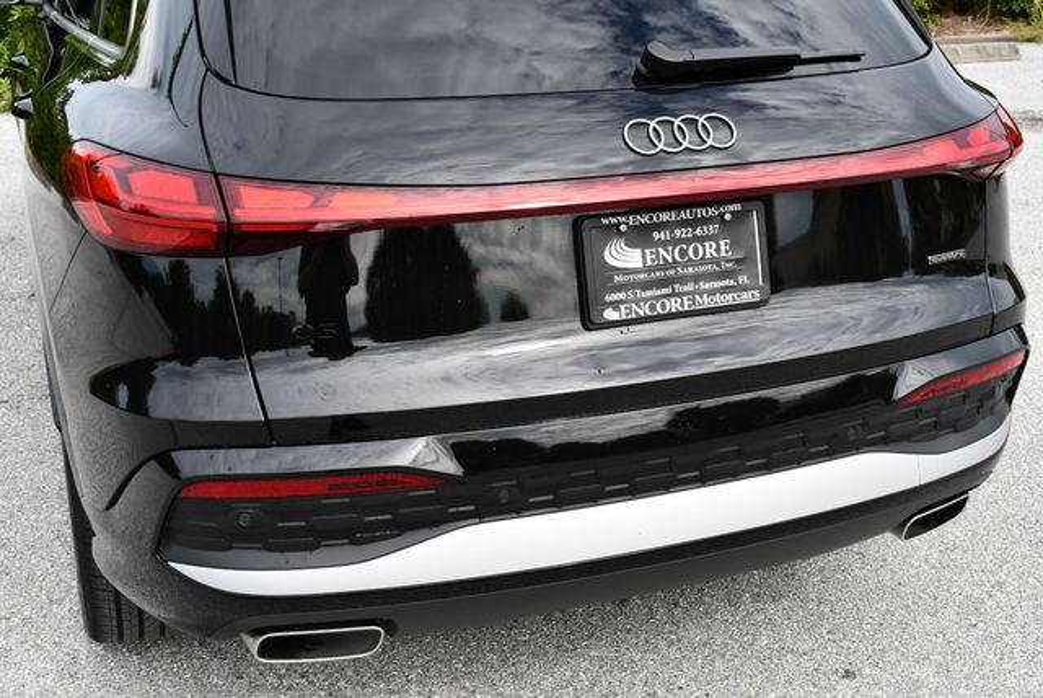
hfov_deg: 41.1
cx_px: 522
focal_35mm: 48
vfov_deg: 28.1
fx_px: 1392
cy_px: 349
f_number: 8
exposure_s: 1/250
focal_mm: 24
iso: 180
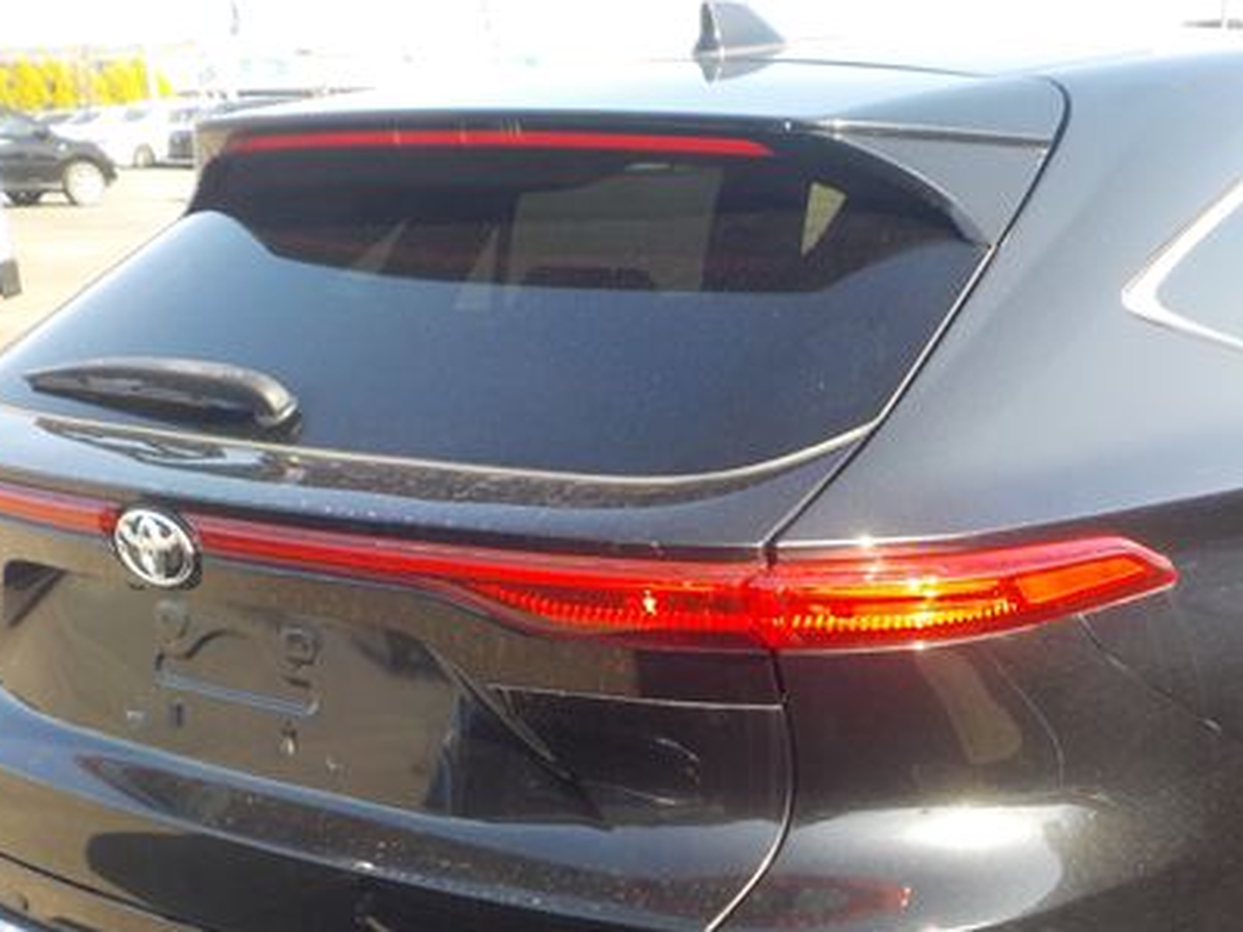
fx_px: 1724
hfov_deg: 39.3
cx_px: 799
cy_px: 739
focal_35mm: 48
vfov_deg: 29.6
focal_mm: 4.1
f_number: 3.3
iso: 125
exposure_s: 1/200
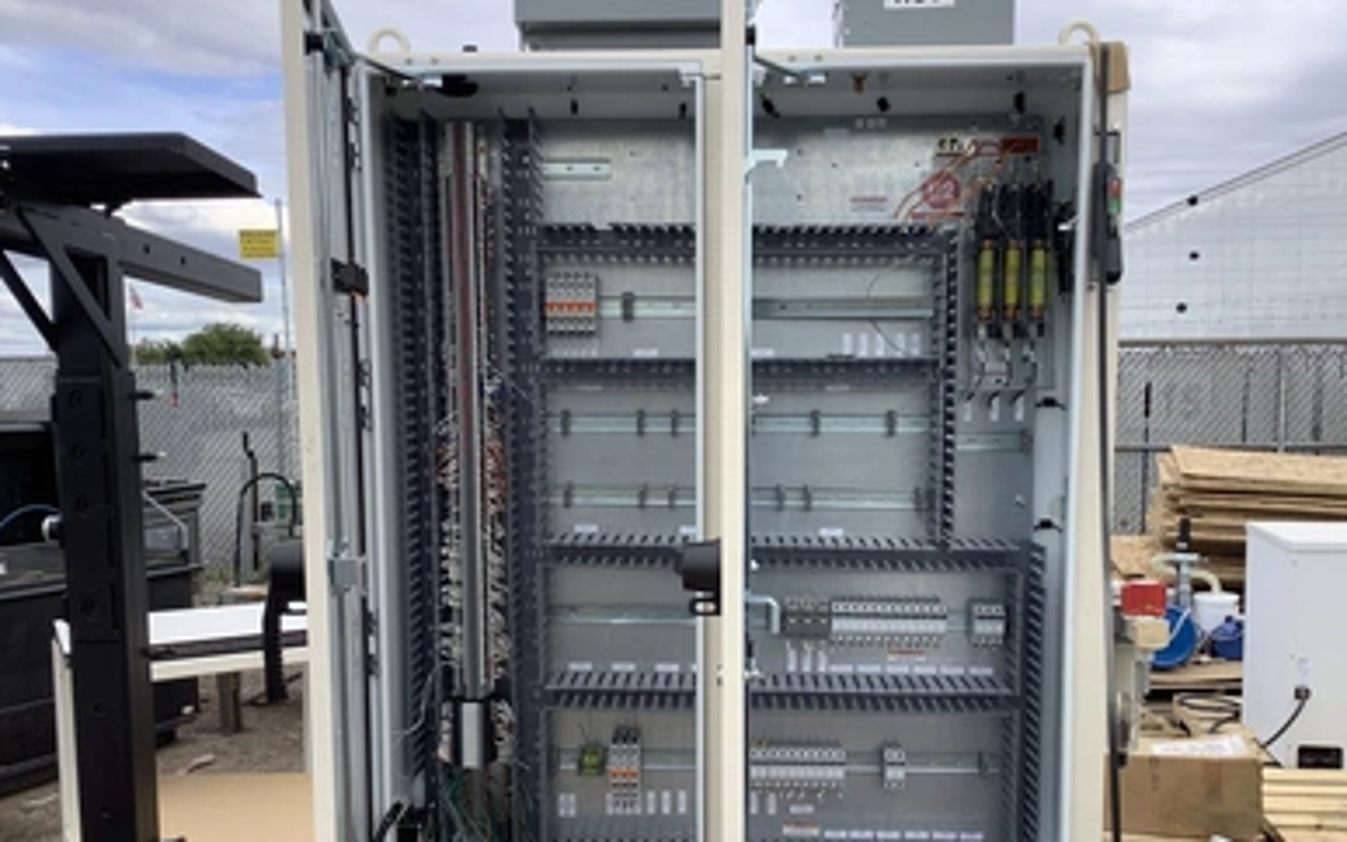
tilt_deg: -4.7
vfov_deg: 37.1
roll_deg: -0.4
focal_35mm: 34
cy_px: 511
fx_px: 1248
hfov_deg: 56.7
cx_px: 686
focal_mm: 3.3
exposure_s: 1/370
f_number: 2.4
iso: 25
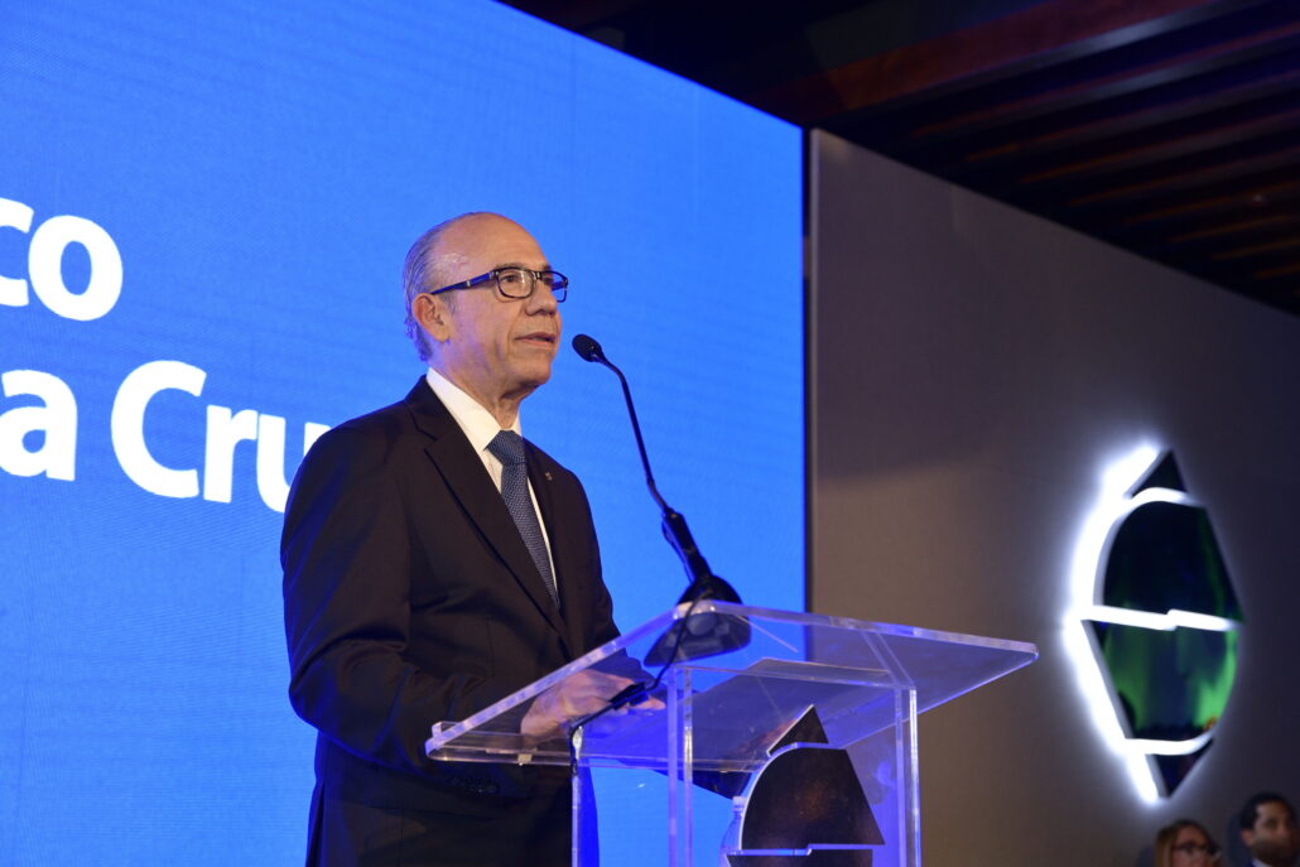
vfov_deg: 22.6
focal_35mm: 60
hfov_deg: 33.4
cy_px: 434
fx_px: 2167
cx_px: 650
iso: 800
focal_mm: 60
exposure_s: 1/80
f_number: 4
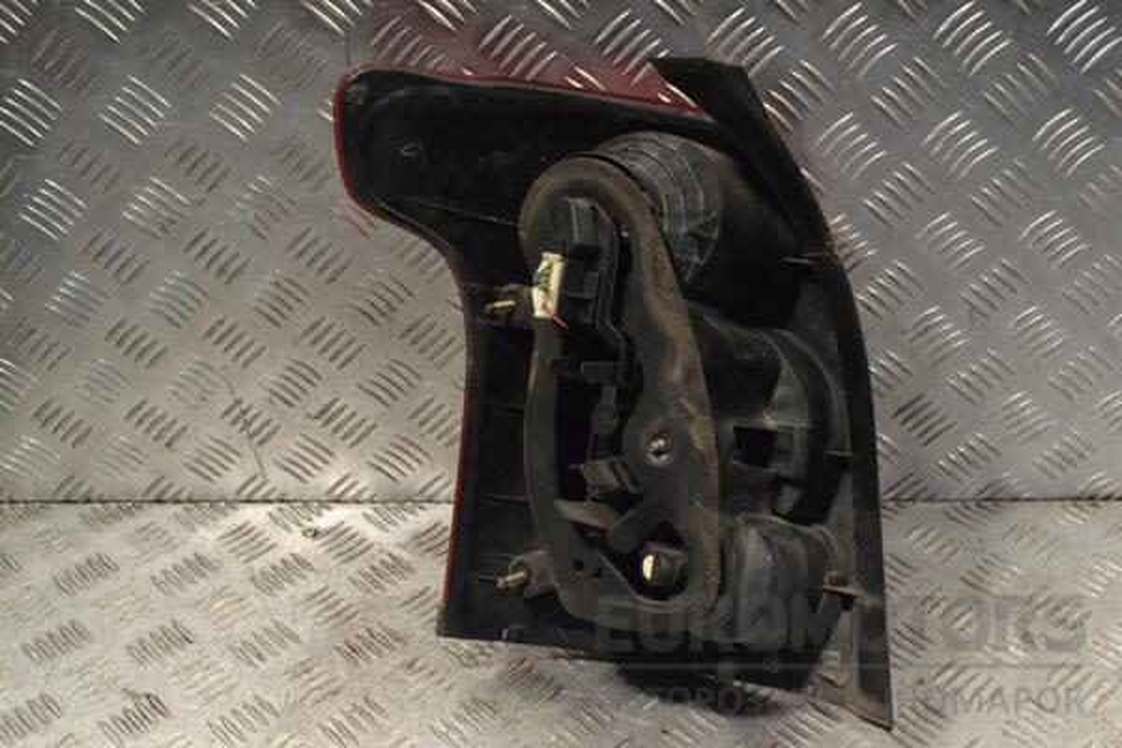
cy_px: 374
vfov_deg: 28.1
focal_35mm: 48
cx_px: 561
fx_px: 1496
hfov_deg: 41.1
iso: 3200
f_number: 8
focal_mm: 32
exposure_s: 1/250
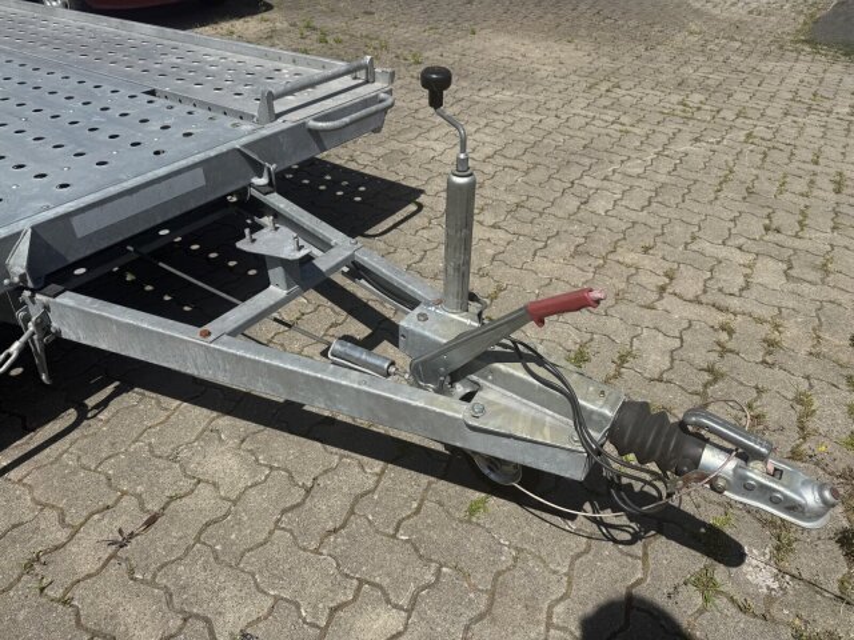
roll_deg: -1.0
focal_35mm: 24
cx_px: 427
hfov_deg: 71.6
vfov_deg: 56.8
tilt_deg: -34.6
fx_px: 592
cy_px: 320
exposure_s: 1/6173
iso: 80
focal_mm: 6.76
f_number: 1.78
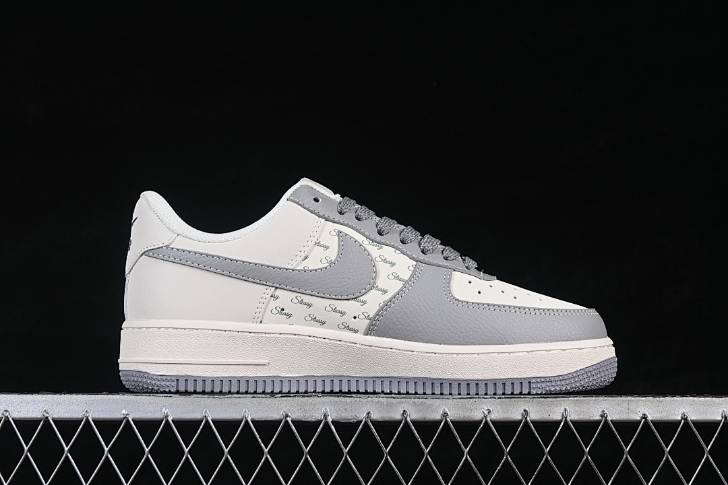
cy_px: 242
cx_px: 364
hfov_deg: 27.0
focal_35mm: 75
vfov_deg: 18.2
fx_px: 1517
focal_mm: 50
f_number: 8
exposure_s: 1/80
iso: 160
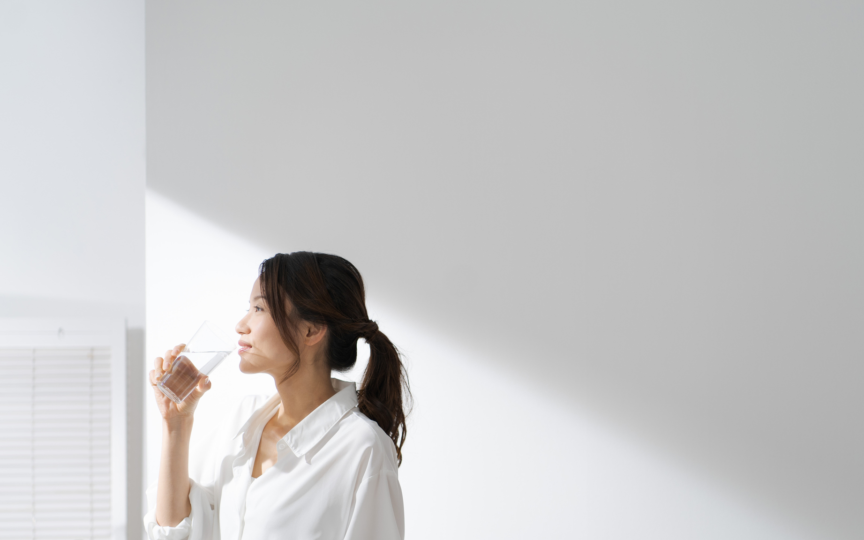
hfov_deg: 22.1
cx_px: 467
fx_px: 2213
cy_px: 300
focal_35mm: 94
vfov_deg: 13.9
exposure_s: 1/500
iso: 200
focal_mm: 85
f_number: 2.5
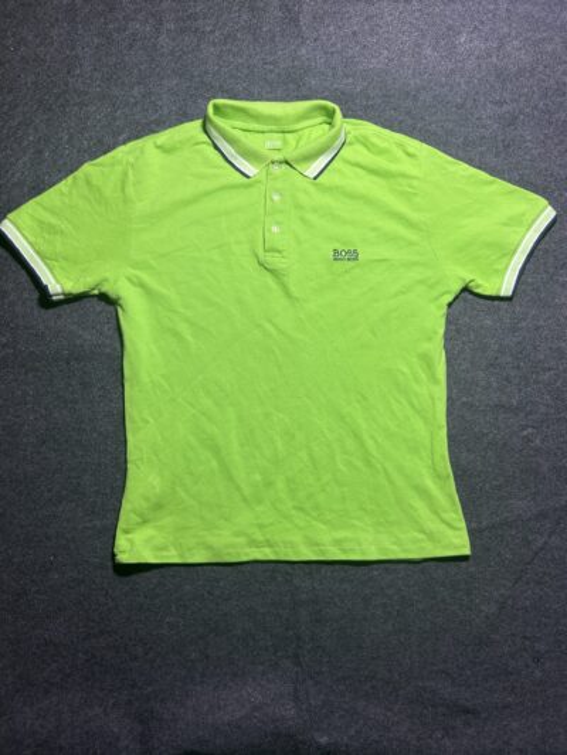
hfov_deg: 53.1
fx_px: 568
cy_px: 378
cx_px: 284
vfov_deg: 67.3
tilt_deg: -61.2
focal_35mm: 26
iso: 40
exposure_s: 1/100
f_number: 1.5
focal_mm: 5.7
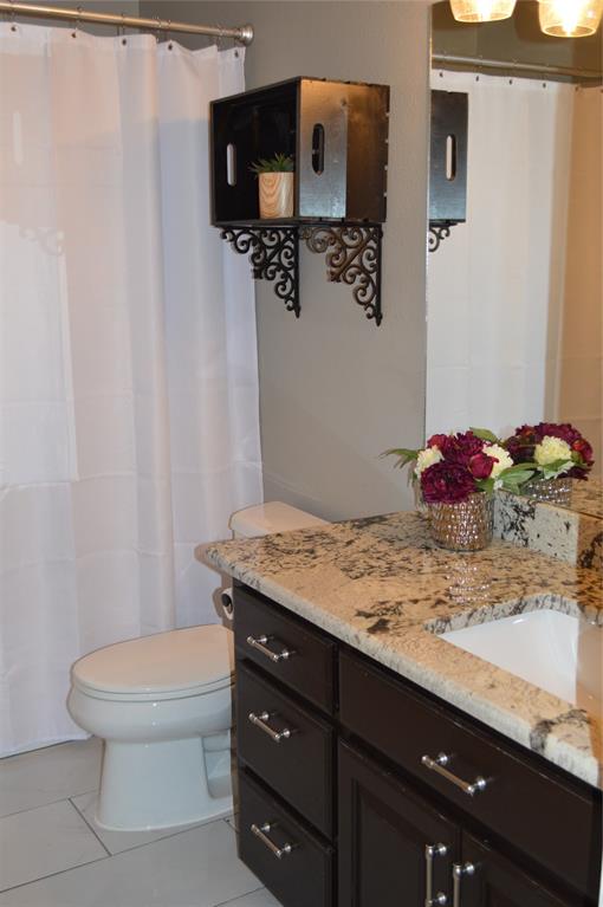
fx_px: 982
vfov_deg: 49.6
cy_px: 454
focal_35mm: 39
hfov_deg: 34.1
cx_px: 302
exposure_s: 1/60
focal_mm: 26
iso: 560
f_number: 4.2
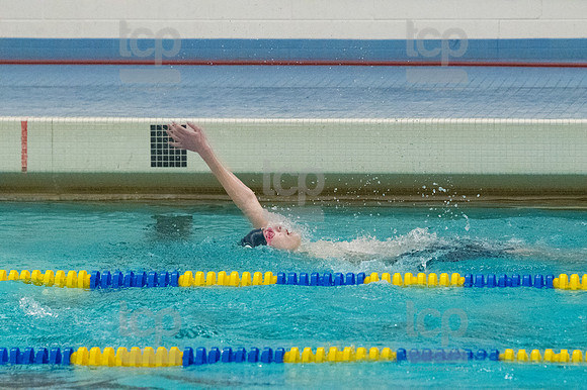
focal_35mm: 300
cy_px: 195
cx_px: 294
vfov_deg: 4.6
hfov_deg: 6.9
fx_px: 4889
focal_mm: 200
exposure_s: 1/1250
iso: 10000
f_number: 5
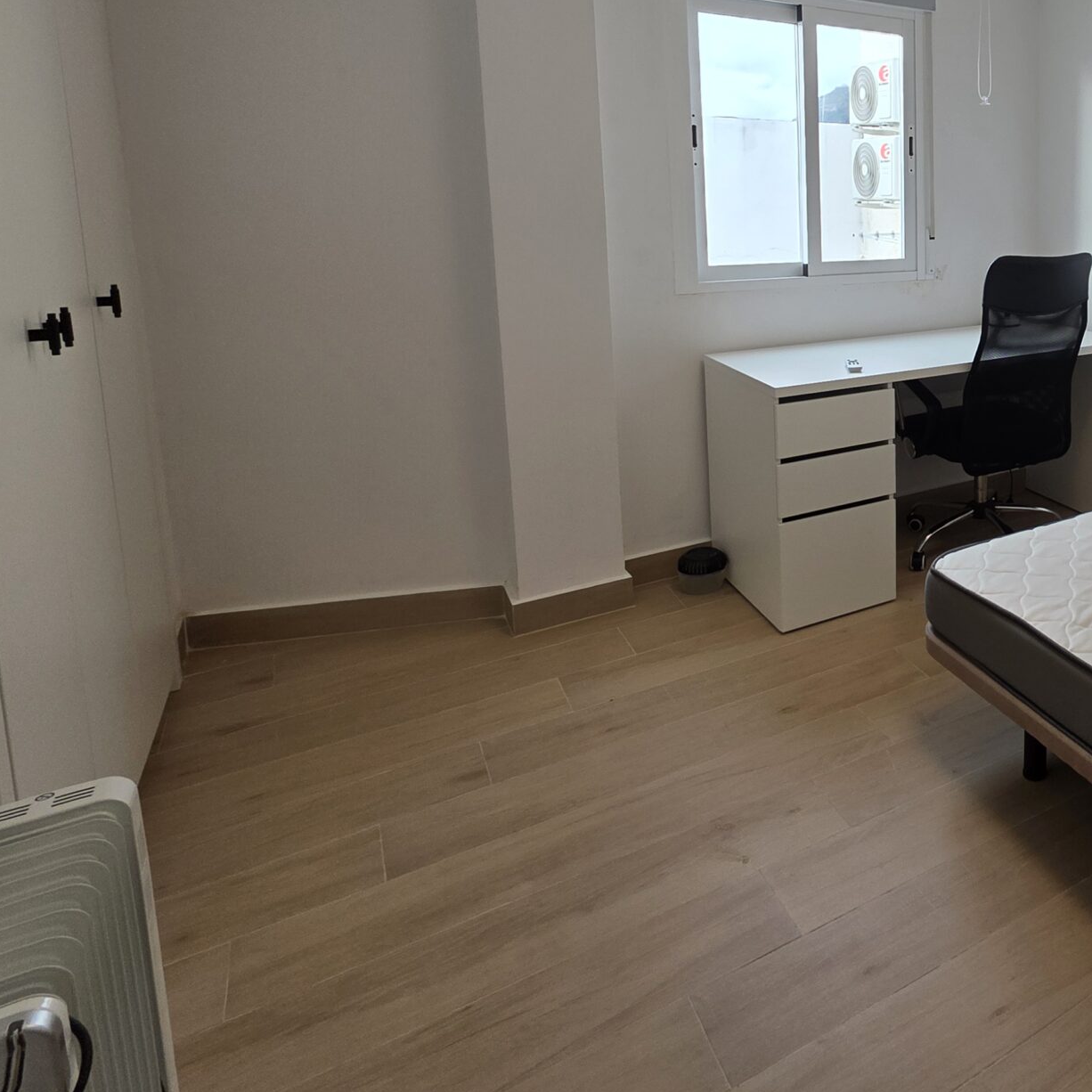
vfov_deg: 62.6
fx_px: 857
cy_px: 325
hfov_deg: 54.7
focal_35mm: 24
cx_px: 1022
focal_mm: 2.2
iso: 50
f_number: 1.9
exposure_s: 1/100
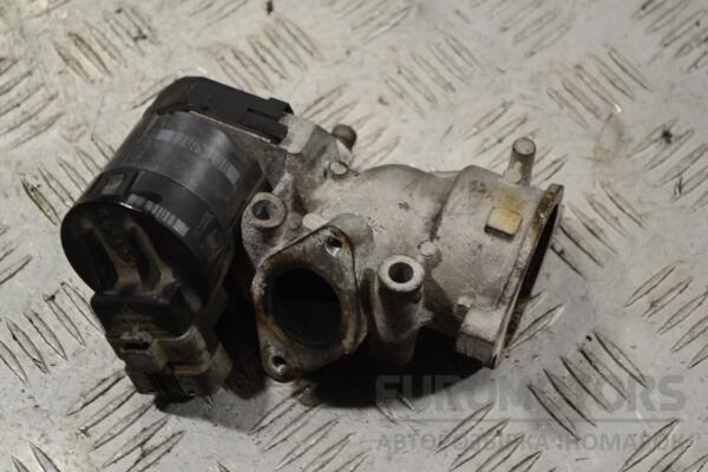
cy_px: 236
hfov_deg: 26.0
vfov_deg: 17.5
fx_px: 1534
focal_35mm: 78
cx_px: 354
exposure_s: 1/30
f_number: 5.6
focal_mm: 52
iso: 125
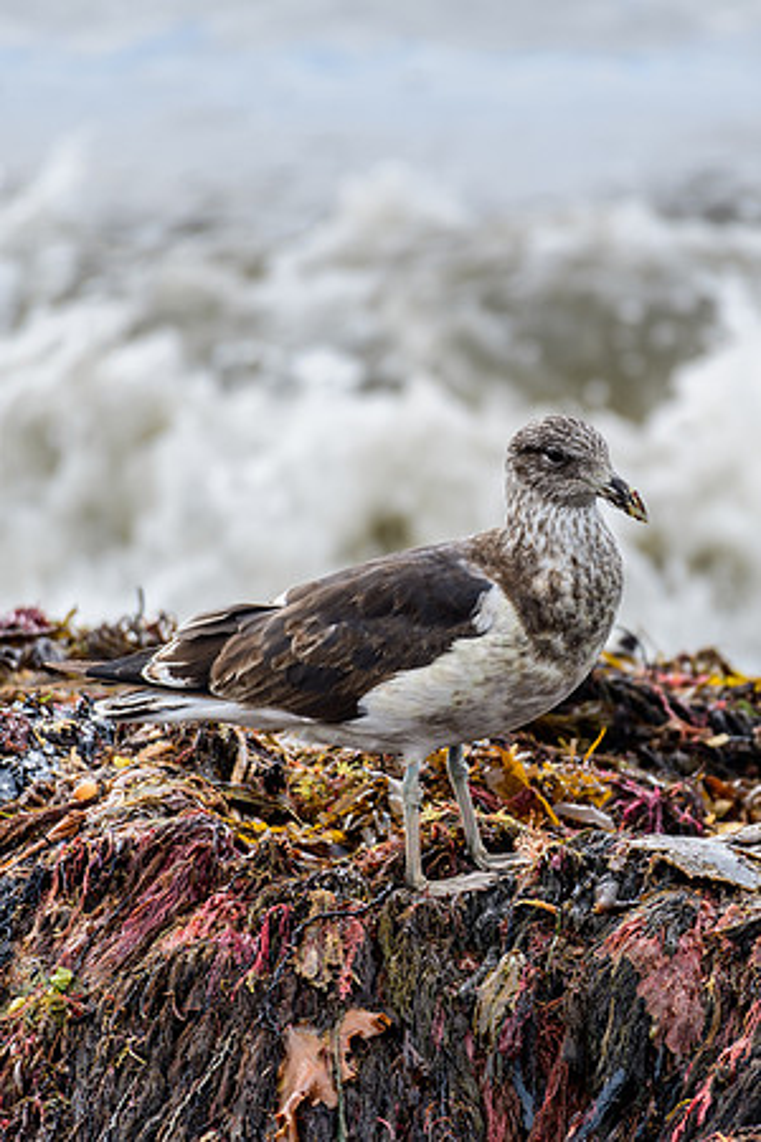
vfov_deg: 2.5
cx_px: 487
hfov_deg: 1.6
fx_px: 26653
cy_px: 626
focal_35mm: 841
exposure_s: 1/125
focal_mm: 500
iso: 64
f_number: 5.6
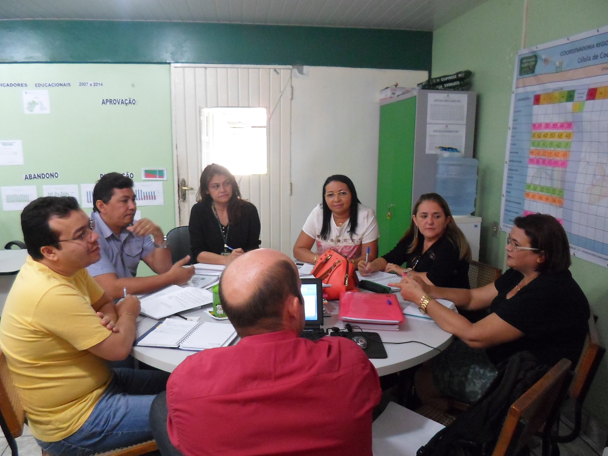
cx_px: 304
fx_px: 439
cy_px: 228
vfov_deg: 54.9
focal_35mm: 25
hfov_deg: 69.4
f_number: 2.5
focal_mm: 4.5
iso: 320
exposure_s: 1/30
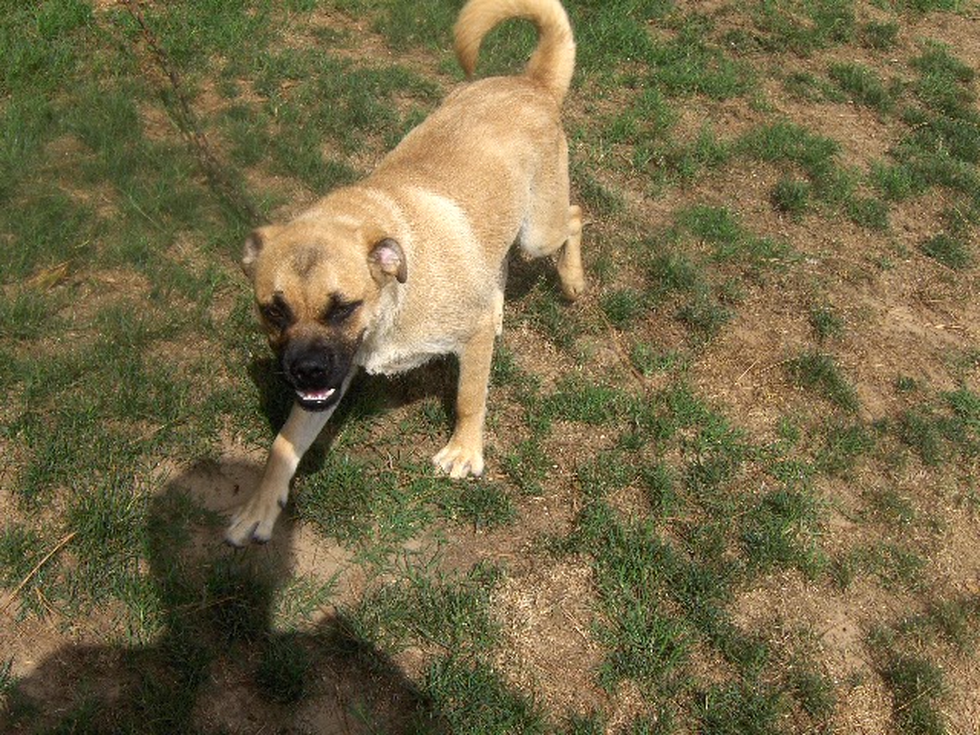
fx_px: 991
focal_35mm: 35
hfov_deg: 52.6
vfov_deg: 40.7
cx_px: 490
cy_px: 368
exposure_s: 1/658
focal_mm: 7.5
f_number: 5.5
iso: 100
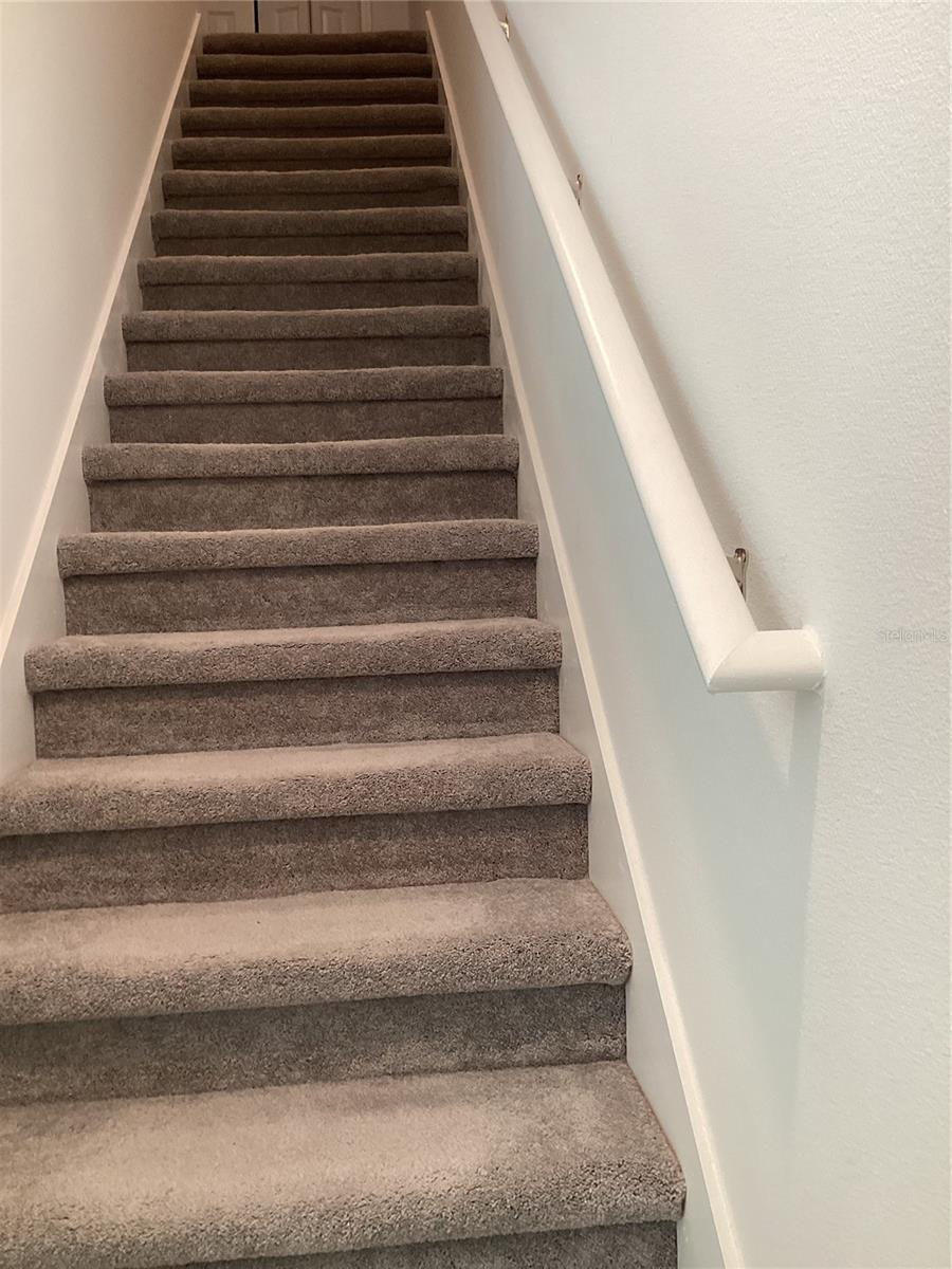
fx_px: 1137
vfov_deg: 58.4
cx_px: 476
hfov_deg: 45.4
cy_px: 634
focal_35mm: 31
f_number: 2.4
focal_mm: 3.3
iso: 125
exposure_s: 1/60
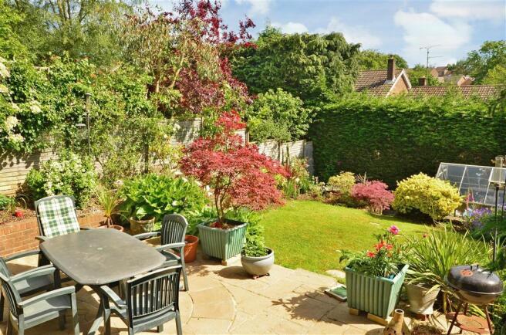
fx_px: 421
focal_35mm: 30
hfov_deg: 62.0
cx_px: 253
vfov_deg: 43.4
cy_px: 168
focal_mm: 20
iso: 200
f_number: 14
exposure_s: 1/30
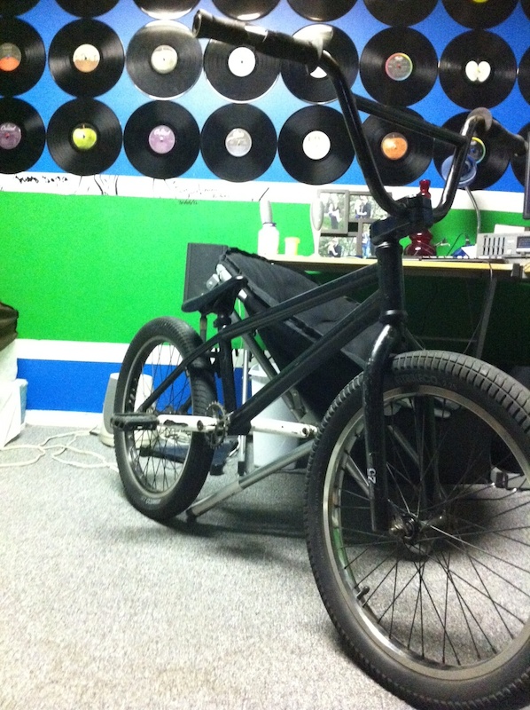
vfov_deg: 52.7
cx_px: 265
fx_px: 716
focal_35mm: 35
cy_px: 355
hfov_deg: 40.6
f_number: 2.8
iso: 1000
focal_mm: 3.85
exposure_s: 1/15
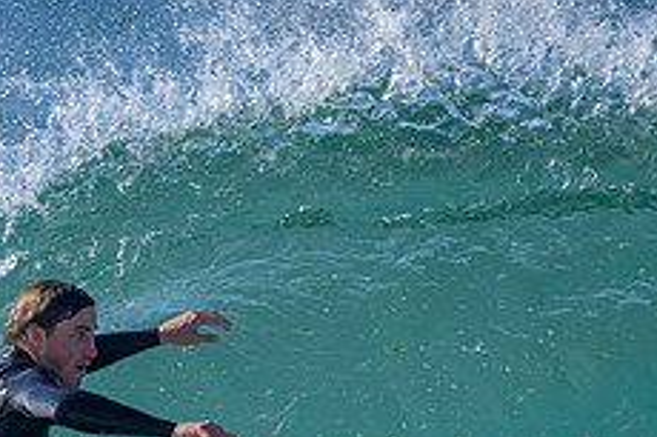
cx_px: 91
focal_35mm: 2142
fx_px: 39062
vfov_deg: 0.6
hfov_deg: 1.0
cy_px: 560
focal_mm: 800
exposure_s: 1/2000
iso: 360
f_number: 6.3
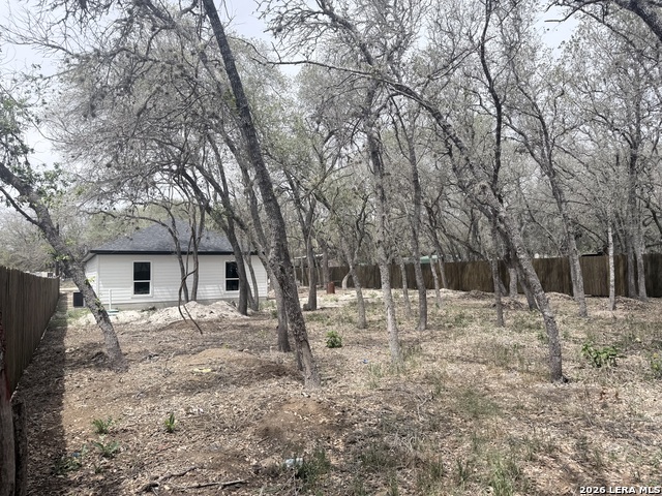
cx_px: 331
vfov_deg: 56.8
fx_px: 459
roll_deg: +1.0
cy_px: 248
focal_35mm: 24
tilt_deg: +3.5
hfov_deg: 71.6
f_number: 1.78
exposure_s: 1/3953
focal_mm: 6.76
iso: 80
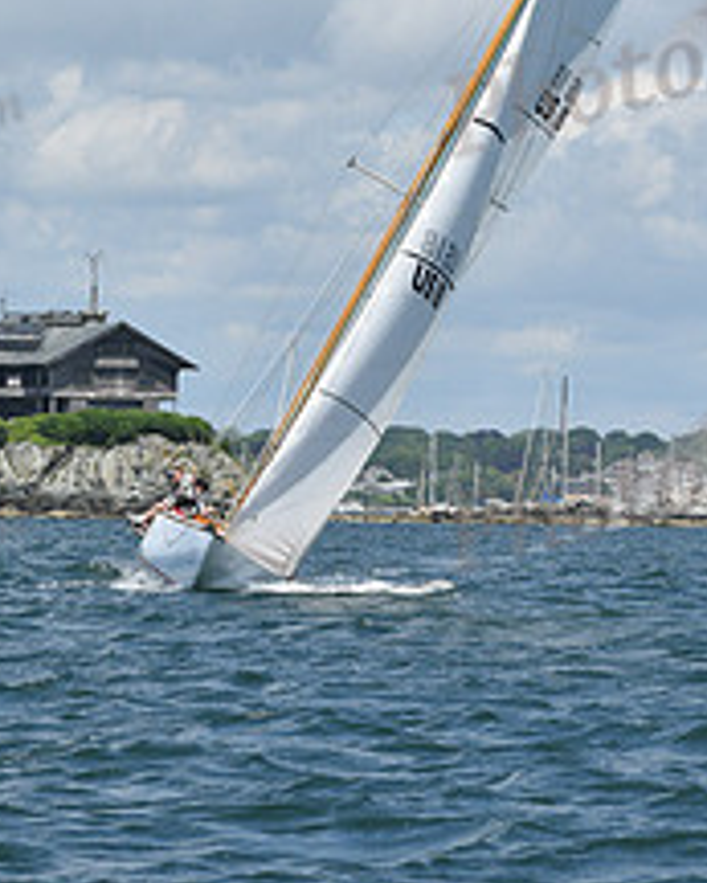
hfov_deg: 6.8
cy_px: -102
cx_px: 235
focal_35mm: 227
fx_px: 5933
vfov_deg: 8.4
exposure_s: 1/1250
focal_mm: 90
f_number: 7.1
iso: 250
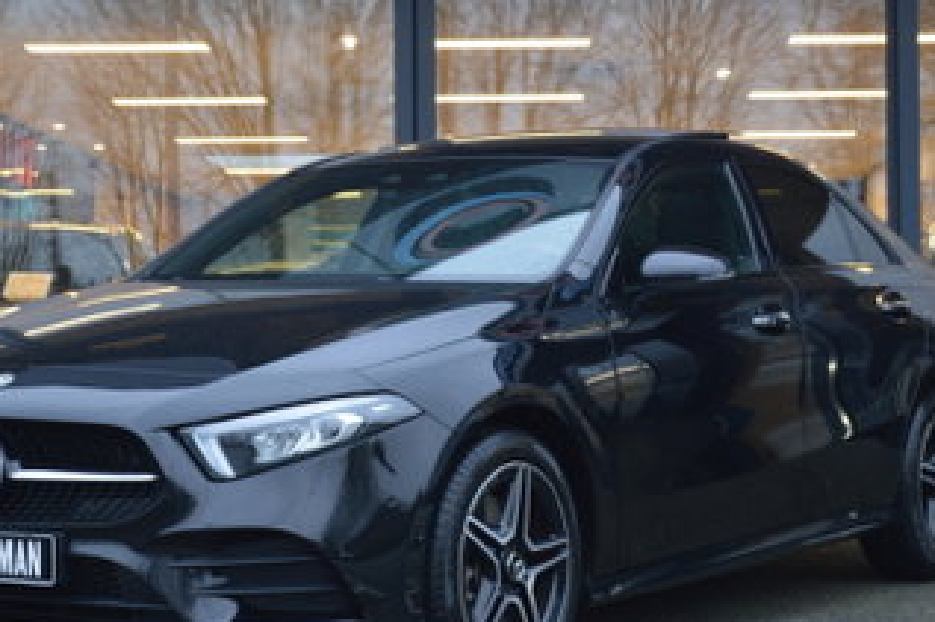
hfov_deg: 23.6
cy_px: 282
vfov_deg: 15.9
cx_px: 400
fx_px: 2232
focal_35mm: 86
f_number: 5
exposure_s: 1/25
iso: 400
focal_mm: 38
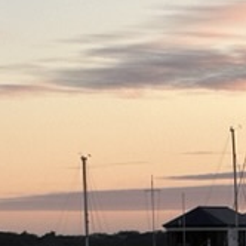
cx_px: -406
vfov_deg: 6.7
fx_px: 2107
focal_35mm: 262
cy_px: 163
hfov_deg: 6.3
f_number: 1.78
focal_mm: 6.86
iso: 64
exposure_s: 1/604
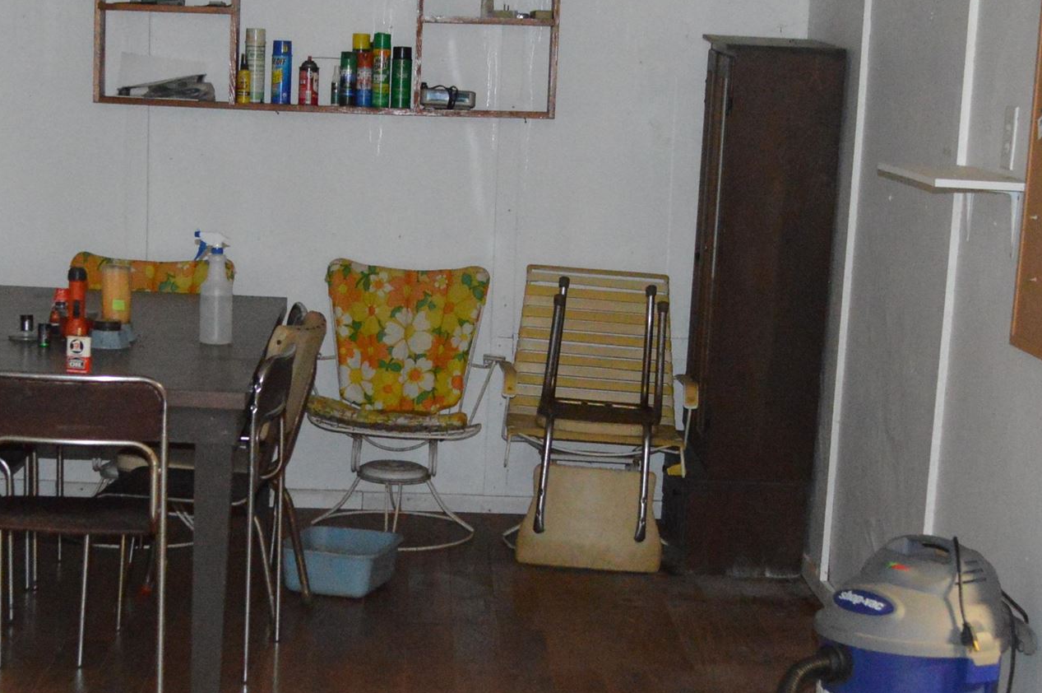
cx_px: 405
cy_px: 490
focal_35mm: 80
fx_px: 2313
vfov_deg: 17.0
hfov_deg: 25.3
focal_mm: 22
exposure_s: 1/60
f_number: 3.8
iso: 3200
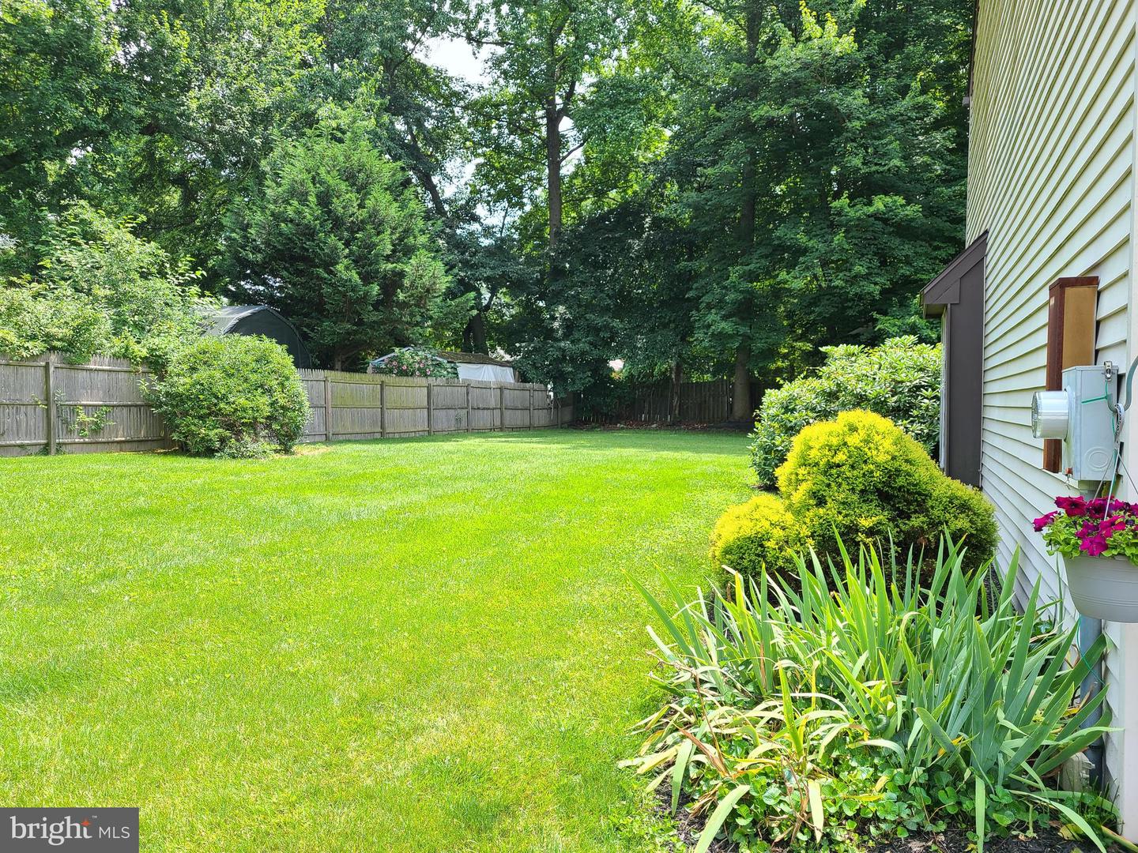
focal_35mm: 26
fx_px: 855
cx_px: 569
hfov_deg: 67.3
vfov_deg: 53.1
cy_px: 426
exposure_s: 1/323
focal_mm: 5.4
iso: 40
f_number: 1.8
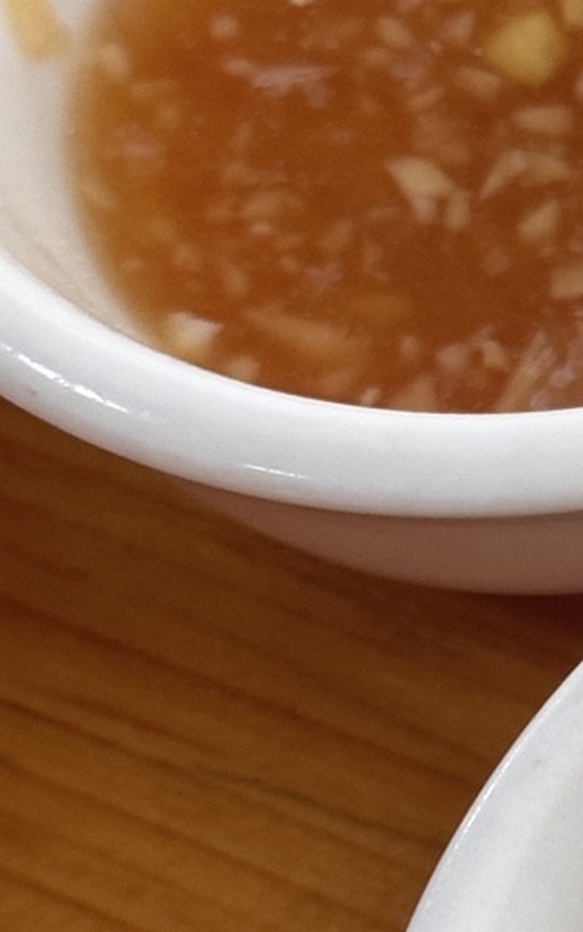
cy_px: 873
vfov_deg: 11.0
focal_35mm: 190
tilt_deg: -59.8
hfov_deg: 6.7
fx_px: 4830
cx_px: 1192
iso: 50
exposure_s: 1/50
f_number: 1.78
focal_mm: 6.86
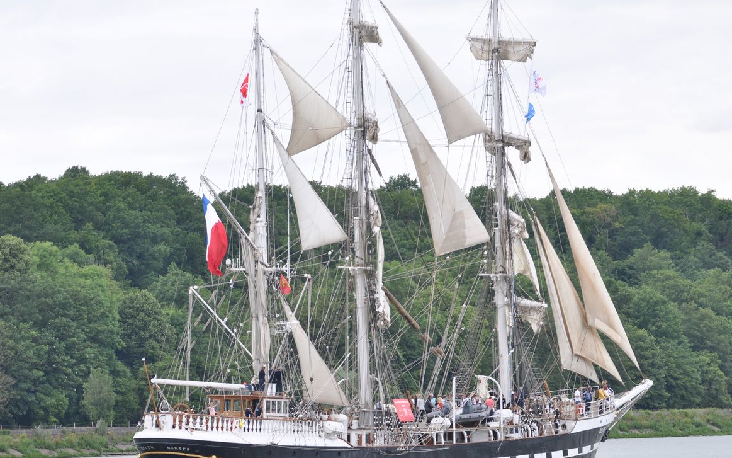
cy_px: 237
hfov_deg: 8.3
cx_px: 385
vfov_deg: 5.2
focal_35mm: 252
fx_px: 5027
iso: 200
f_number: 7.1
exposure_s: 1/250
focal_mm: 150
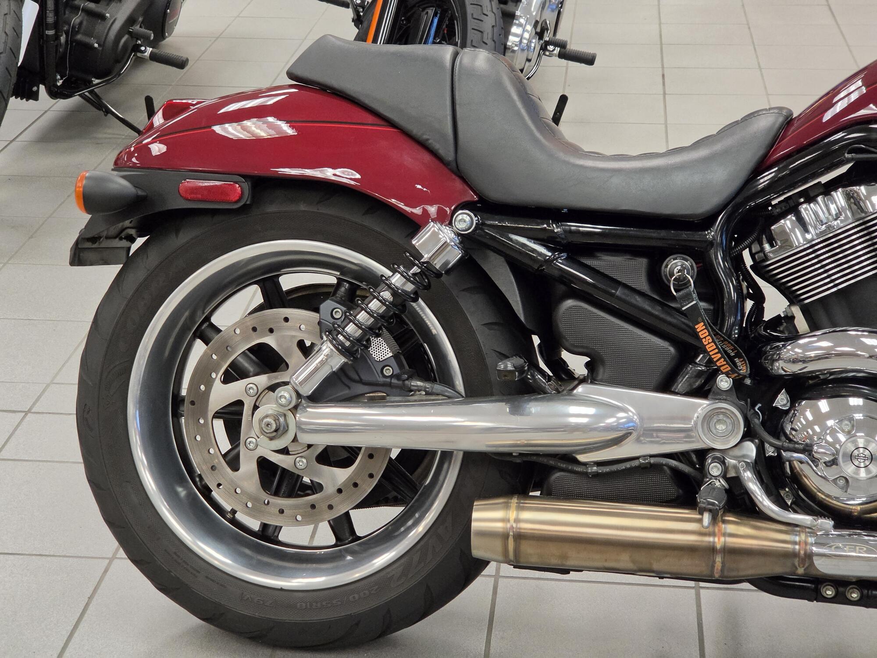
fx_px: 1748
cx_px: 438
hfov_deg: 28.2
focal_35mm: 69
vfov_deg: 21.3
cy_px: 329
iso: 320
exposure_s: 1/120
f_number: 2.4
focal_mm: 7
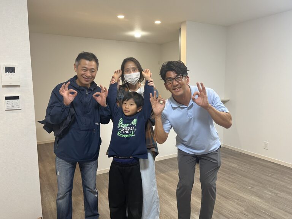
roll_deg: +0.6
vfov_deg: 53.1
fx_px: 219
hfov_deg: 67.3
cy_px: 110
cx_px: 146
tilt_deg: -8.9
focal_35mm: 26
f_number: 1.6
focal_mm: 5.1
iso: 100
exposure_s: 1/50
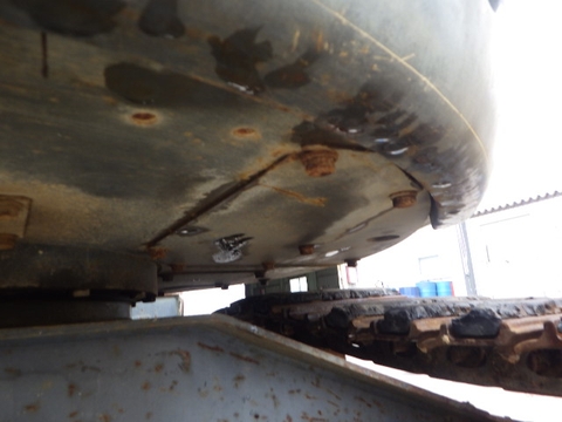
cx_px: 281
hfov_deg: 63.4
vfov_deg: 49.7
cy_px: 211
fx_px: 455
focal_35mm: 28
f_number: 3.5
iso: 125
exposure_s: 1/60
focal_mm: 5
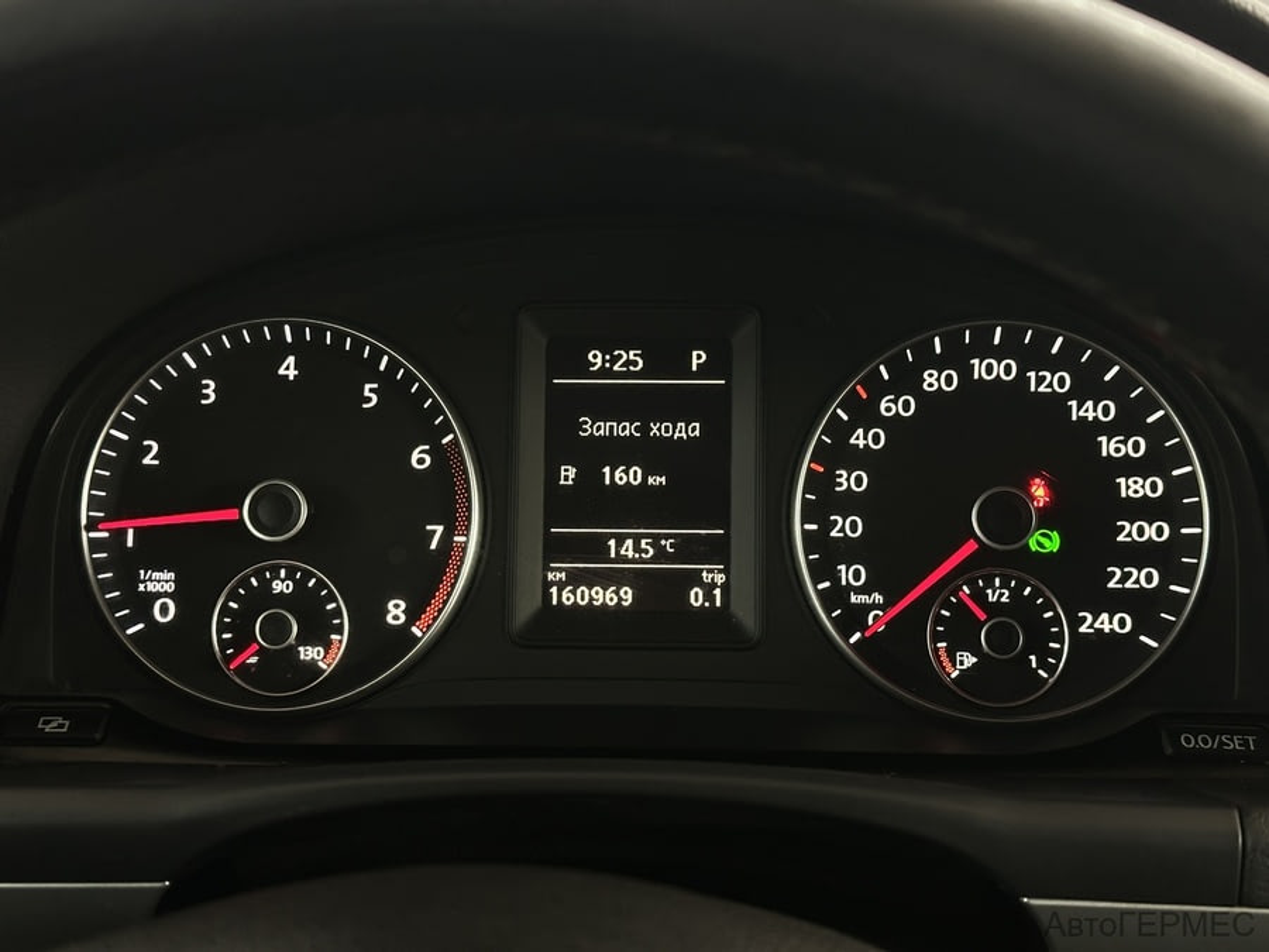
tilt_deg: -23.6
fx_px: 1760
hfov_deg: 39.7
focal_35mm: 48
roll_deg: +0.9
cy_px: 476
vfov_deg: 30.3
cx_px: 634
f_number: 1.78
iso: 250
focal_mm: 6.86
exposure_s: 1/50
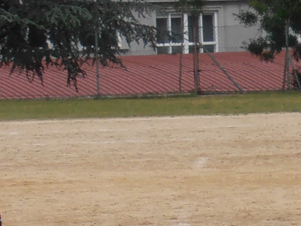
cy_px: 200
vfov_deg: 3.3
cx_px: 705
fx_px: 3947
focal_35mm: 454
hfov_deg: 4.3
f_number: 5.1
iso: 80
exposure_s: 1/500
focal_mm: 15.51
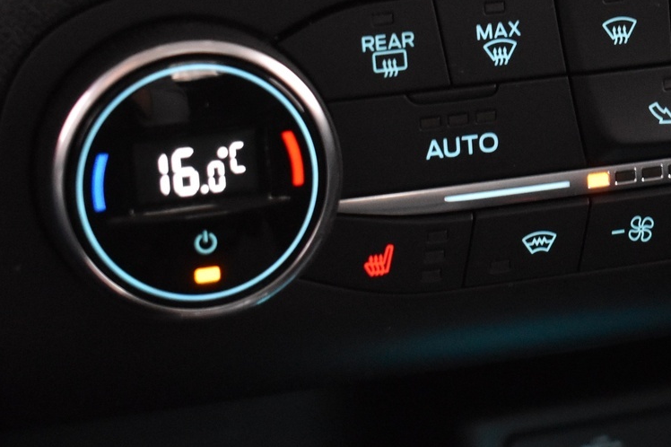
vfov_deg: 11.6
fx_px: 2180
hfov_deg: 17.2
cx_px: 624
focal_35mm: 117
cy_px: 72
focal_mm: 36
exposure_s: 1/13
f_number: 4.8
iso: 3200
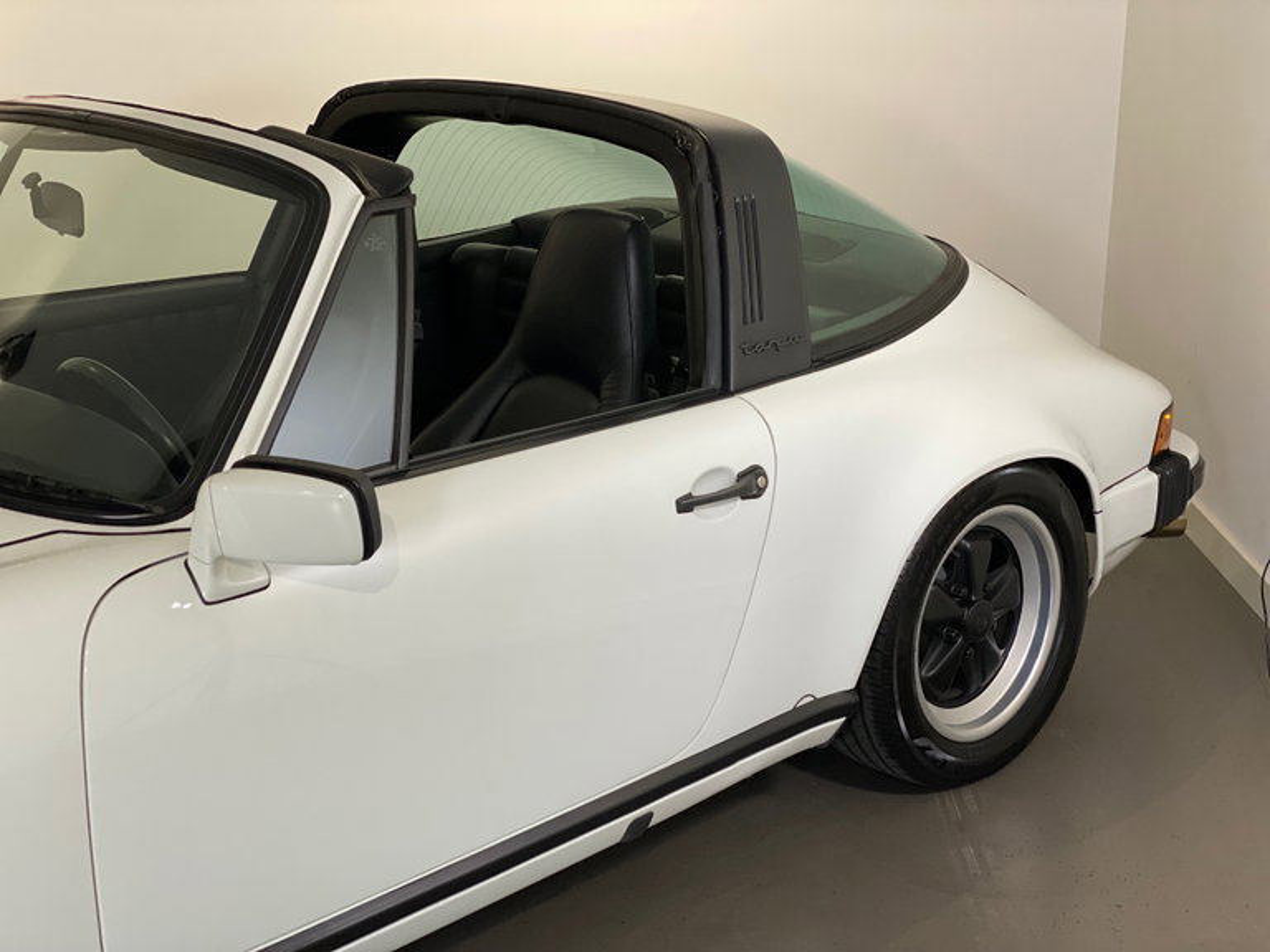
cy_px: 476
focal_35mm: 52
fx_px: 1908
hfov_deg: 36.8
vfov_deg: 28.0
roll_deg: -0.1
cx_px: 635
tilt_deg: -16.6
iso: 250
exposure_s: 1/70
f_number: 2
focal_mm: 6
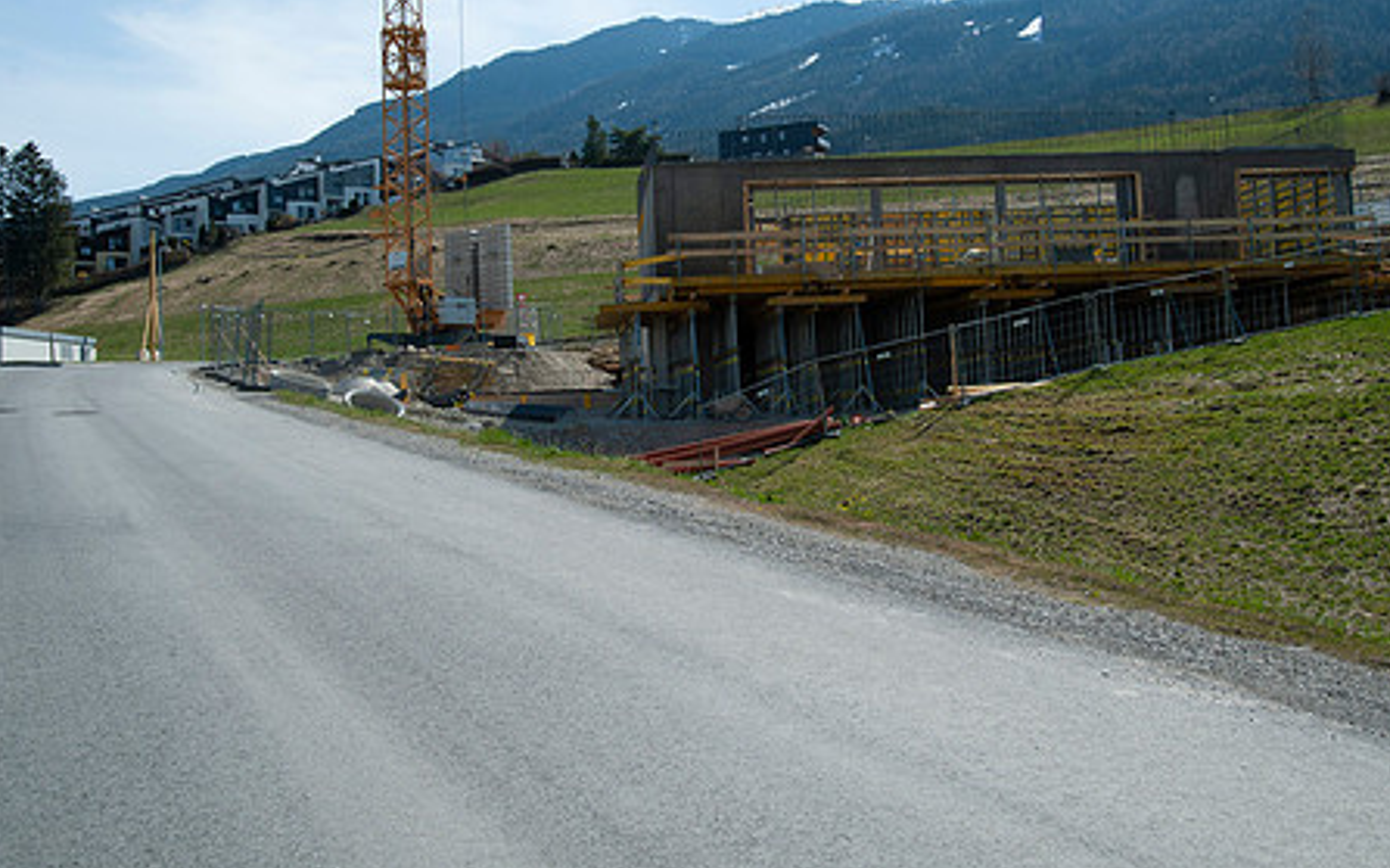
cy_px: 317
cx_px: 718
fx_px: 1401
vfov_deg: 34.2
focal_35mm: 37
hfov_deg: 52.8
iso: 200
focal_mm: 28
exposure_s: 1/500
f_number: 11
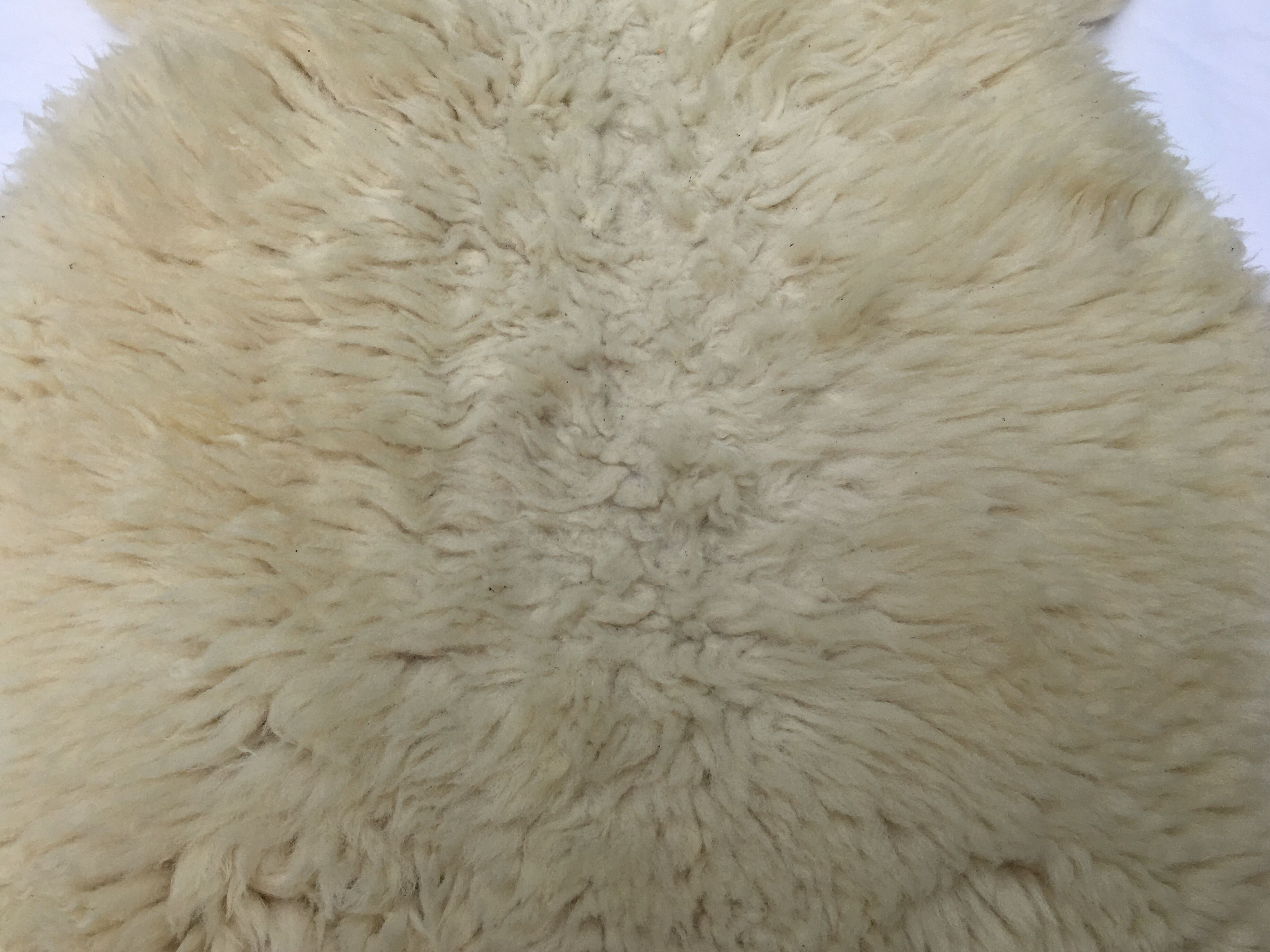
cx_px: 583
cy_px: 479
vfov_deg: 44.2
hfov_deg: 56.7
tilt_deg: -67.6
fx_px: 1174
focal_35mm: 32
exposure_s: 1/827
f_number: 2.2
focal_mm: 4.15
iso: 25
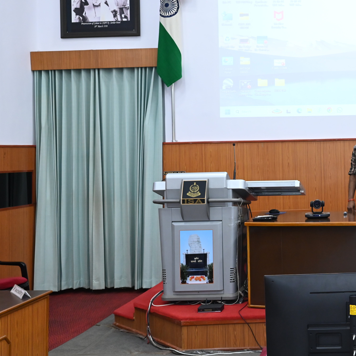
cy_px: 136
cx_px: 375
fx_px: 640
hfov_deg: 28.7
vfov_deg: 31.0
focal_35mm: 55
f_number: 5
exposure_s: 1/80
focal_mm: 29
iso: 2000
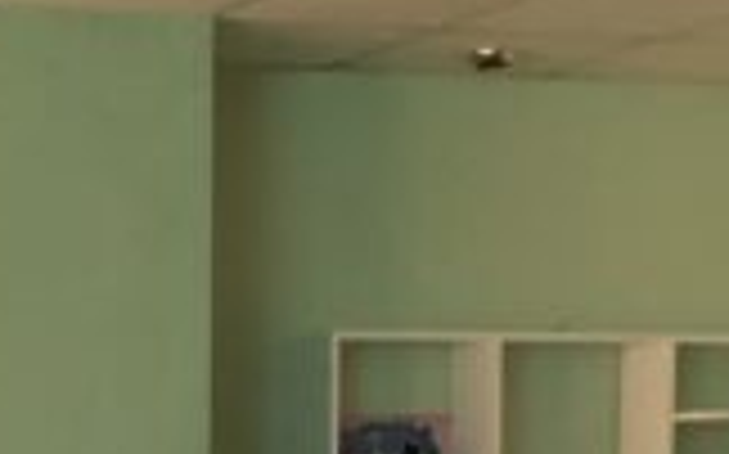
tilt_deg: -5.1
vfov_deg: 8.8
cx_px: -351
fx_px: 2799
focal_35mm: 141
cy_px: 912
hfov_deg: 13.9
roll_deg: +0.4
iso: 100
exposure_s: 1/7
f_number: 1.8
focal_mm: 4
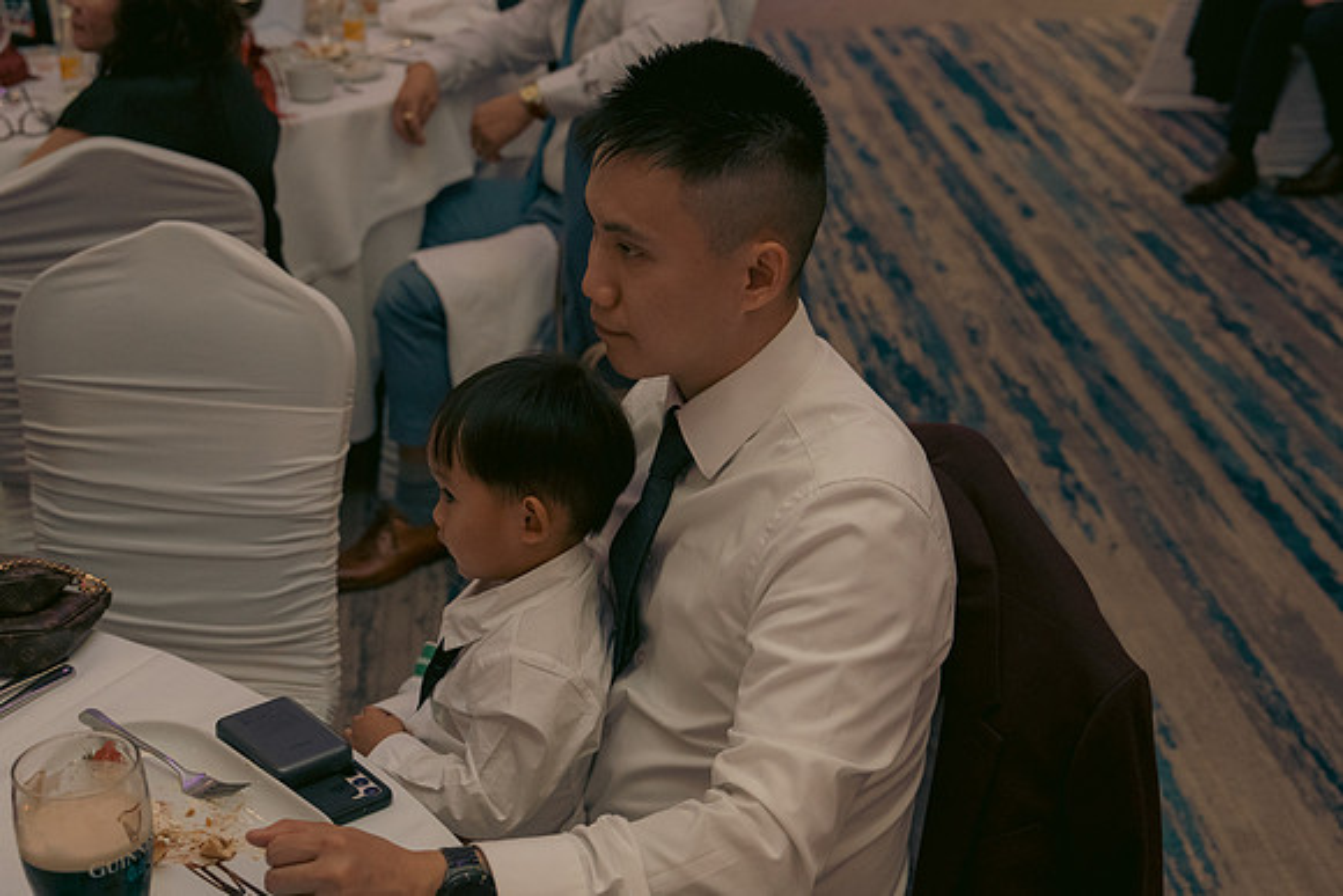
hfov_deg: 38.2
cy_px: 448
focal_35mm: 52
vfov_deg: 26.0
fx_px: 1940
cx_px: 672
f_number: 3.5
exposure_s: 1/160
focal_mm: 35
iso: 2500
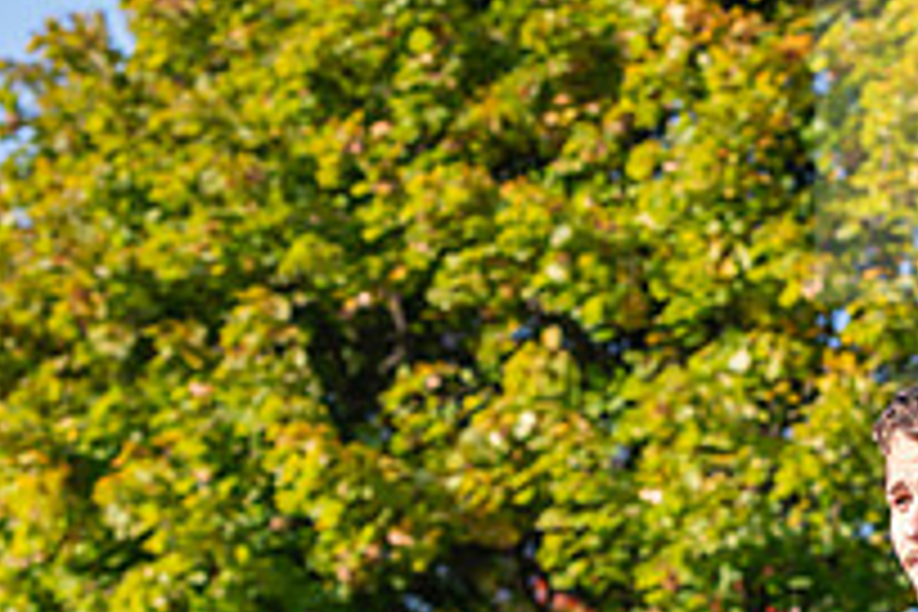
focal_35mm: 199
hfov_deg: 10.3
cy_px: 470
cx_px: 680
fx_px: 5074
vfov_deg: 6.9
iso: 160
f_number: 5
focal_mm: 70
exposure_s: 1/320
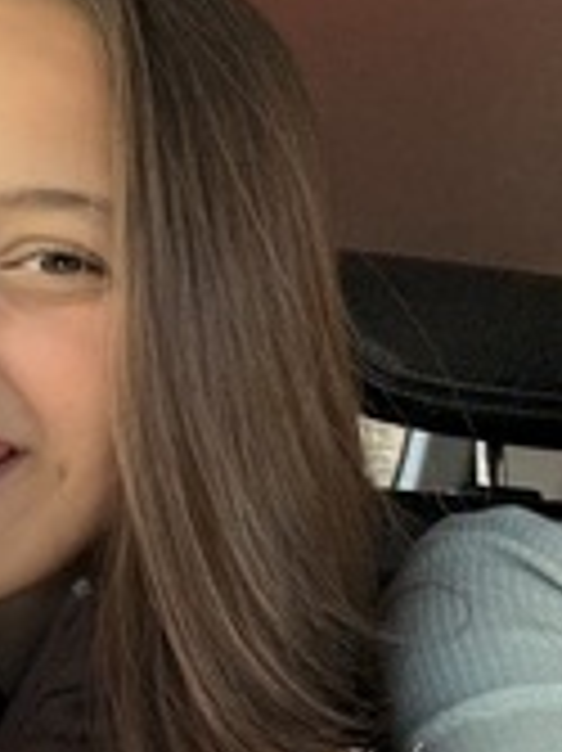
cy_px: 509
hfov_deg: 18.8
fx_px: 1496
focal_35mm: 69
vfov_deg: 28.0
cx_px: -272
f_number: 1.9
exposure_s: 1/60
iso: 125
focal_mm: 2.69
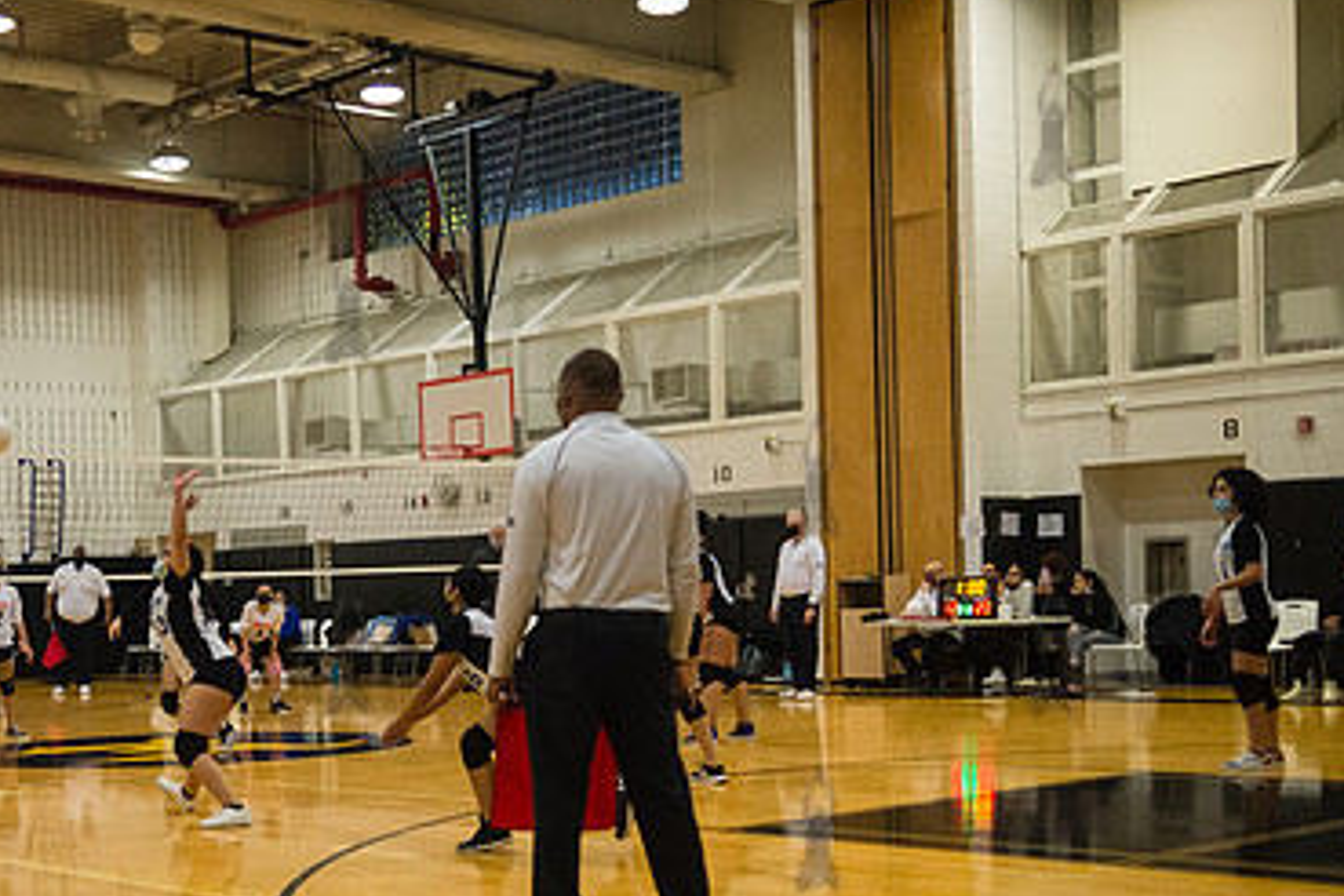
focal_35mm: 55
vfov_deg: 24.4
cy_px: 650
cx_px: 346
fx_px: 2053
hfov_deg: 35.5
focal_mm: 35
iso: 4000
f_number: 2.8
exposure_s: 1/320
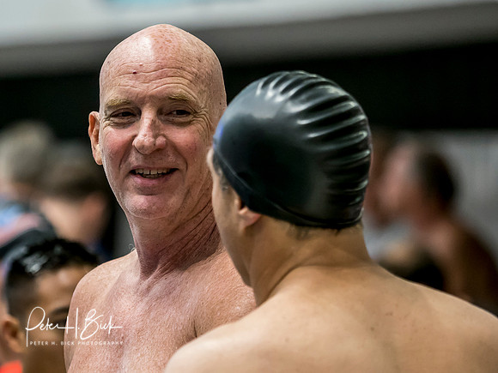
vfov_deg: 3.4
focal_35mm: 436
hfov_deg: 4.5
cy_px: 161
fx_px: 6274
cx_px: 139
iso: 2000
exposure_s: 1/250
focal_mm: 150
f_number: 2.8
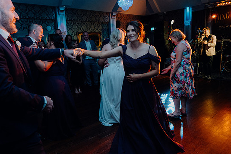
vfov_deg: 49.6
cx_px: 107
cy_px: 75
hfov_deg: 69.3
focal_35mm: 26
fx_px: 167
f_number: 3.5
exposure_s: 1/160
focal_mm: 24
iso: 2500
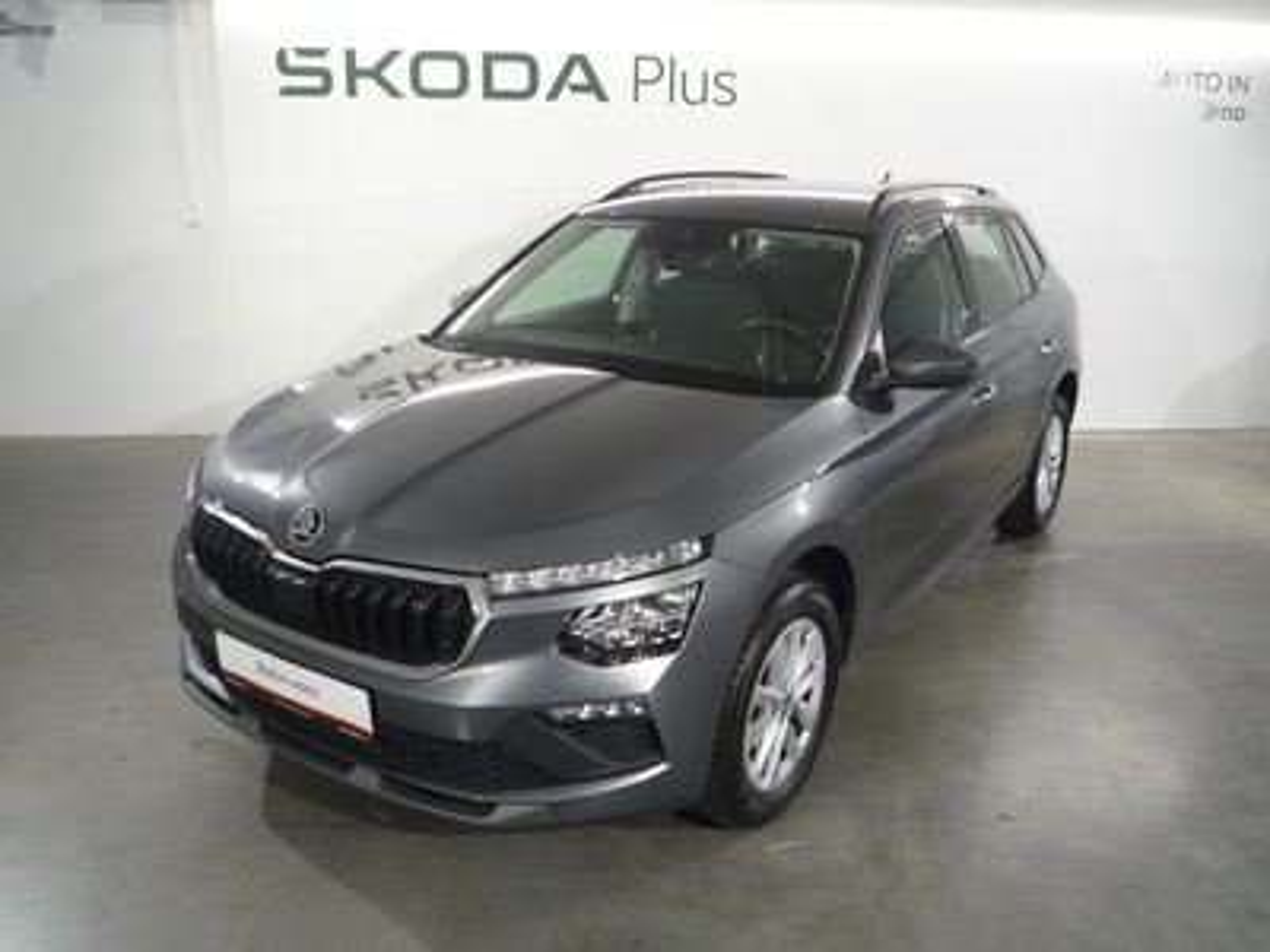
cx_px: 635
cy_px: 476
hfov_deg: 60.0
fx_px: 1101
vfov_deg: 46.8
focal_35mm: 30
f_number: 3.3
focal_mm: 5.2
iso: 250
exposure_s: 1/30
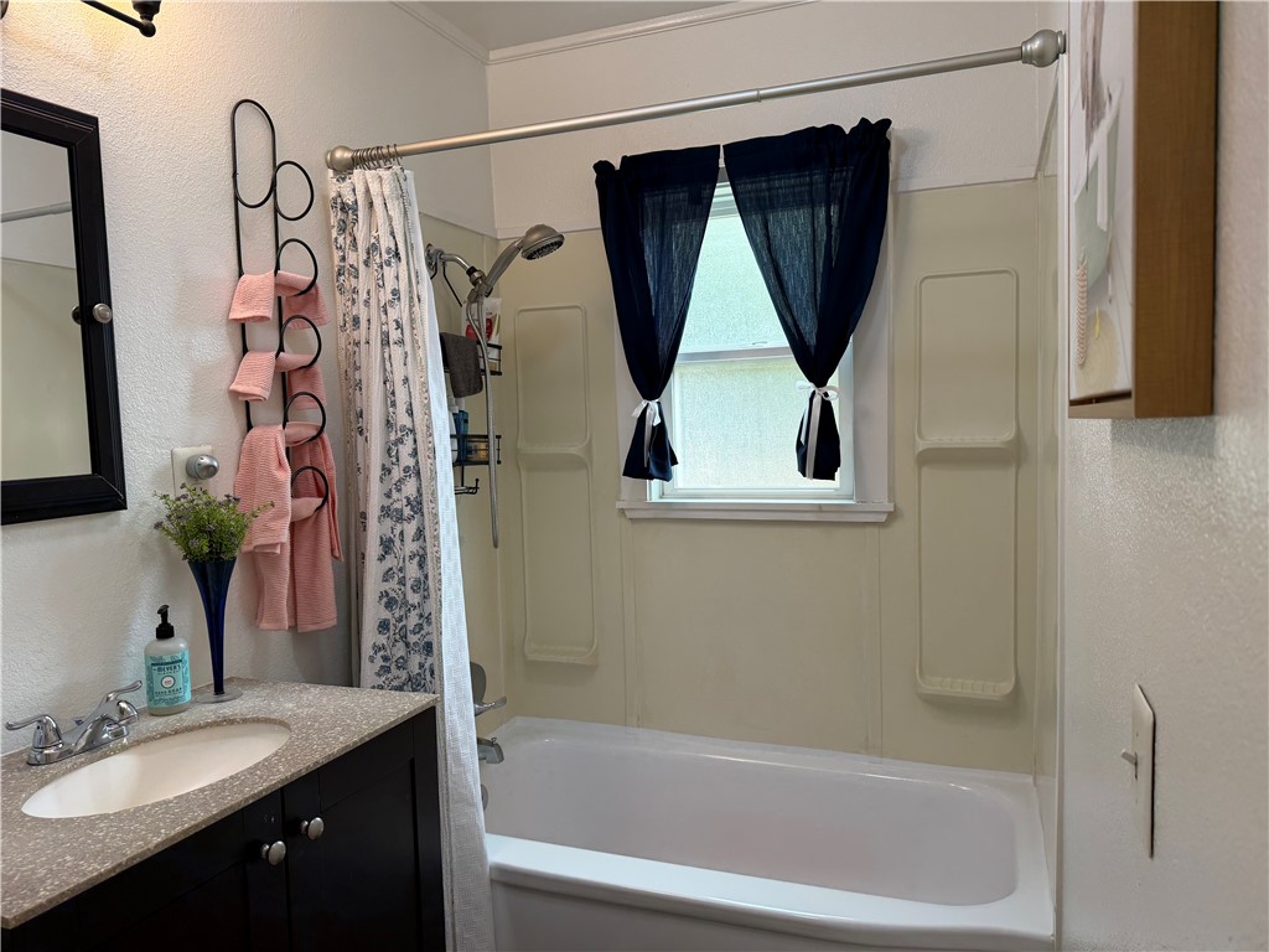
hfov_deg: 71.6
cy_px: 476
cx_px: 634
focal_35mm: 24
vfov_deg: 56.8
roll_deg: +2.2
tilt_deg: -4.9
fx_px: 880
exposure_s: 1/120
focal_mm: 6.76
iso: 125
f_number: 1.78
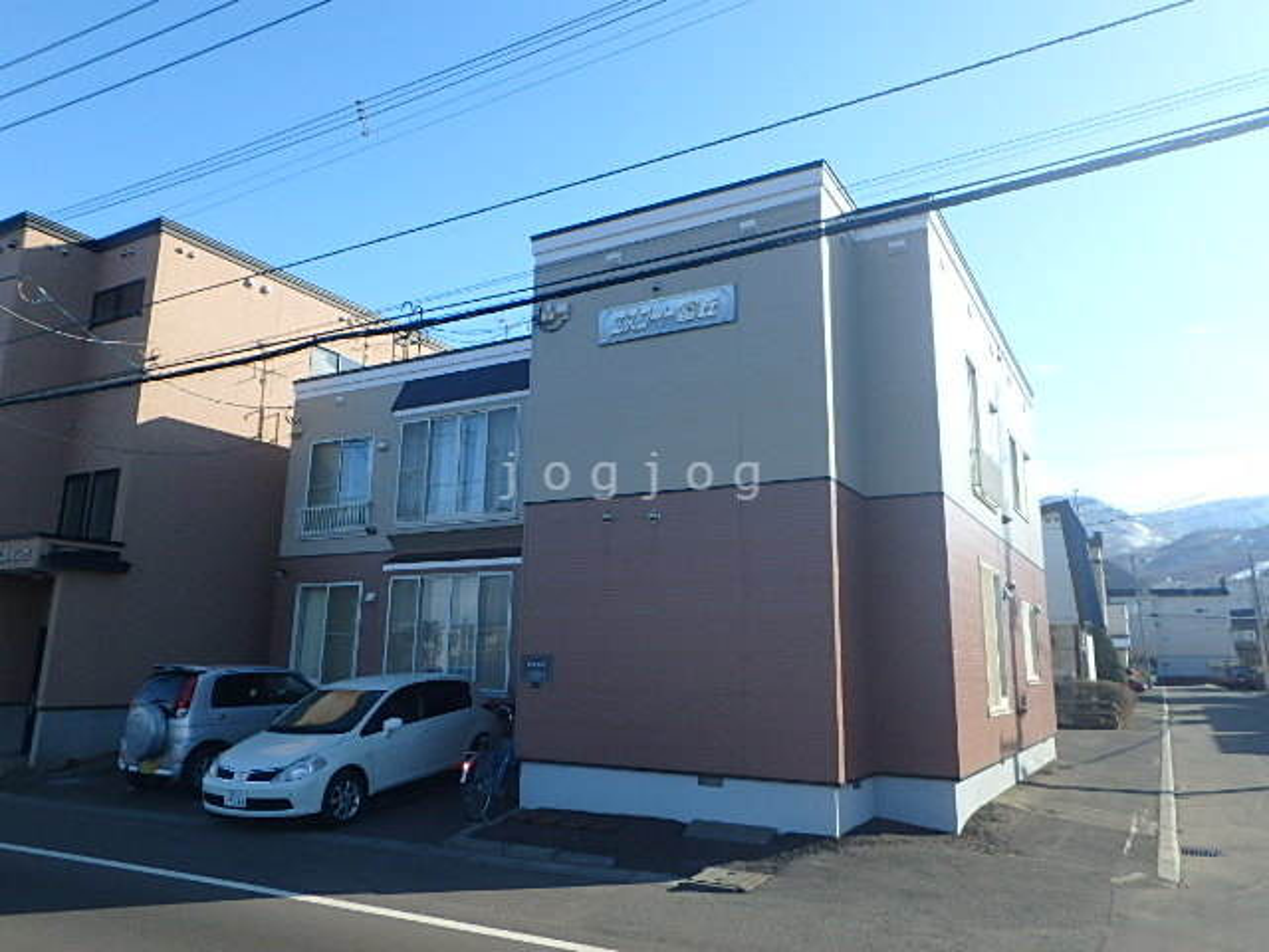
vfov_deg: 54.9
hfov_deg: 69.4
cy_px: 476
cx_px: 634
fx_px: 916
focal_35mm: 25
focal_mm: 4.5
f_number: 4.1
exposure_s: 1/640
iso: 125
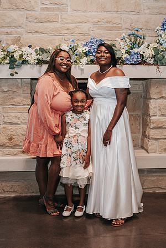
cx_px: 96
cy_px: 124
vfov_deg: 37.6
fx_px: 366
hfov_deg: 25.5
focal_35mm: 53
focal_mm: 35
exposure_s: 1/160
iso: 900
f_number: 2.8
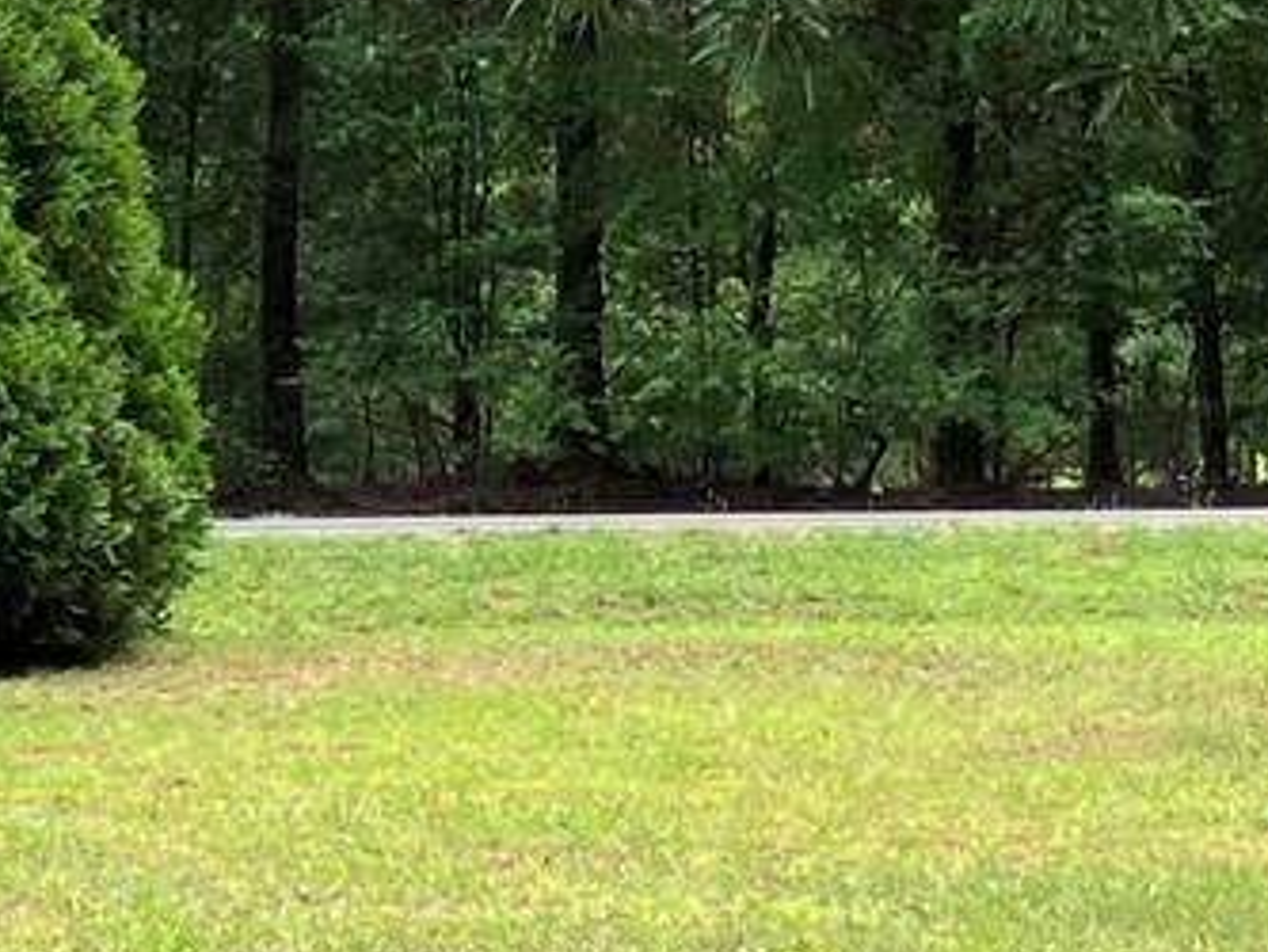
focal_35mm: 172
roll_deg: -0.6
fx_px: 6303
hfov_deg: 11.4
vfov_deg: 8.4
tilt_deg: +6.9
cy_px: -548
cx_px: 46
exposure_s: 1/415
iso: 32
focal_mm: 3.99
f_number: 1.8
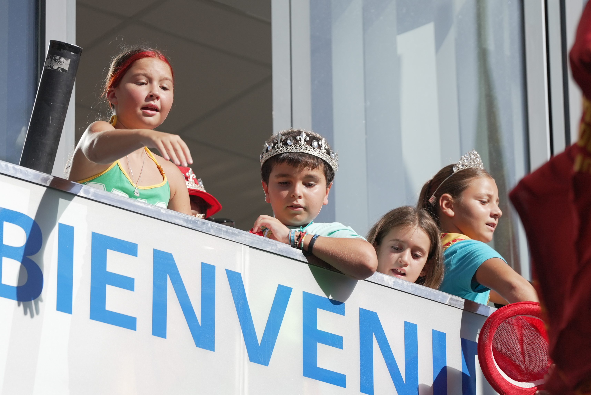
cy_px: 162
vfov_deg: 5.5
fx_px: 4074
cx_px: 311
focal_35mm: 248
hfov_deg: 8.3
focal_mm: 200
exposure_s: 1/8000
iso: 800
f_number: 4
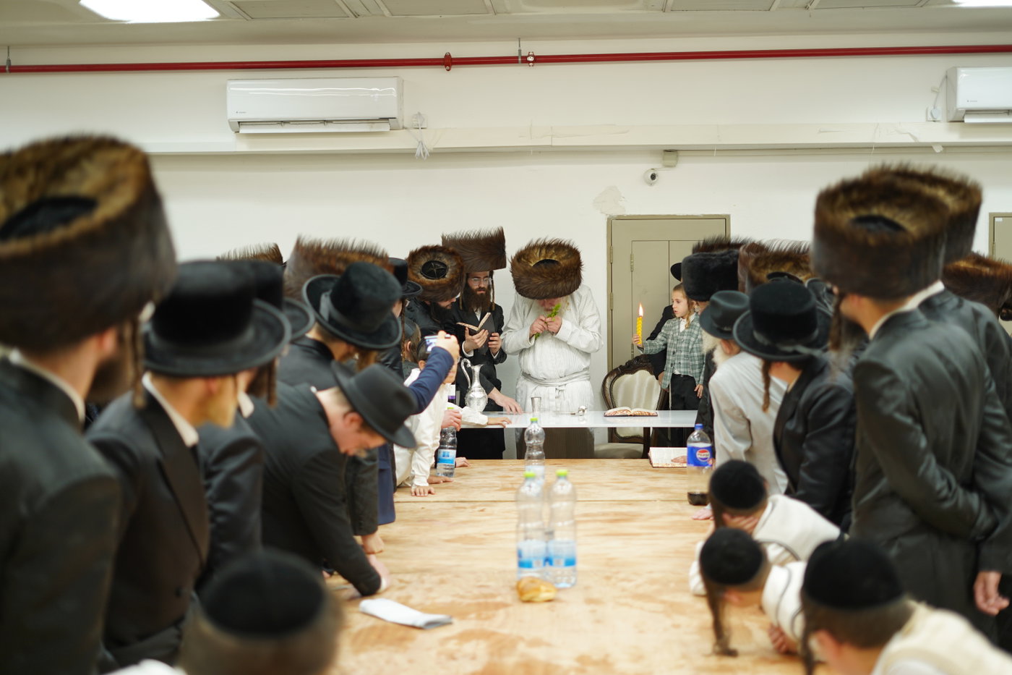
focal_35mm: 50
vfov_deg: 27.0
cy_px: 338
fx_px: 1405
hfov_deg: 39.6
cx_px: 506
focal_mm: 50
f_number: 1.8
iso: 200
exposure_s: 1/125
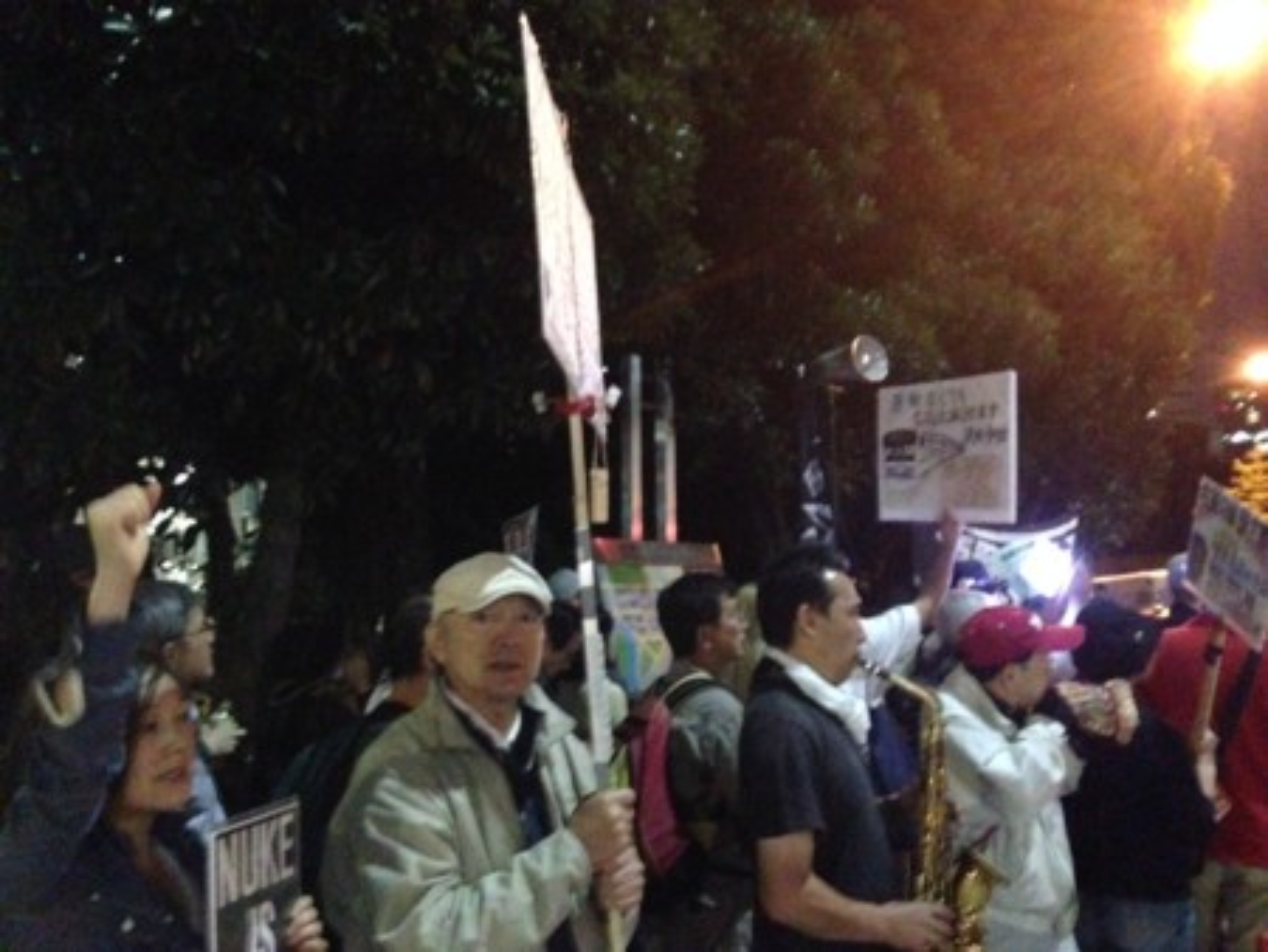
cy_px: 476
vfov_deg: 22.3
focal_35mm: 66
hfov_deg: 29.4
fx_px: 2419
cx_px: 634
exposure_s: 1/15
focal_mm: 4.12
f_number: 2.4
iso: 2000
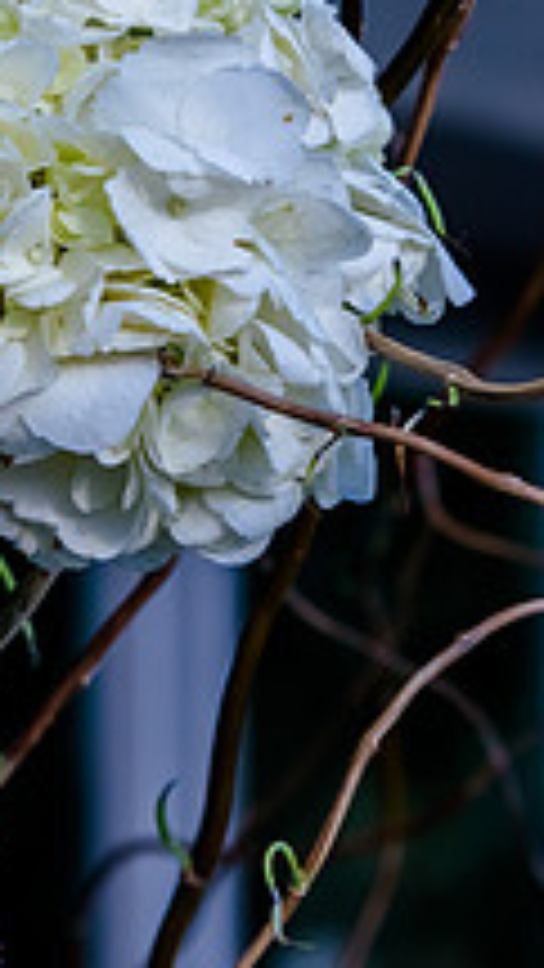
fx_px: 6614
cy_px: 56
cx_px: 133
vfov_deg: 8.3
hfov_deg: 4.7
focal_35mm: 258
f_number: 8
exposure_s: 1/400
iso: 200
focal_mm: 75
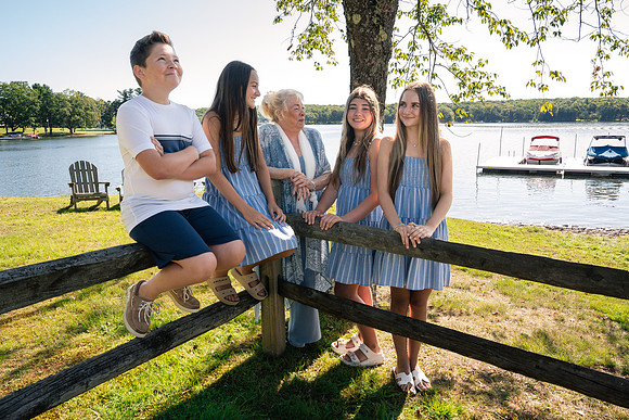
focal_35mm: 26
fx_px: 449
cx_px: 308
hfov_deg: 70.0
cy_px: 225
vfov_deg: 50.0
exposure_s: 1/250
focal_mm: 24
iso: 400
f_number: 7.1
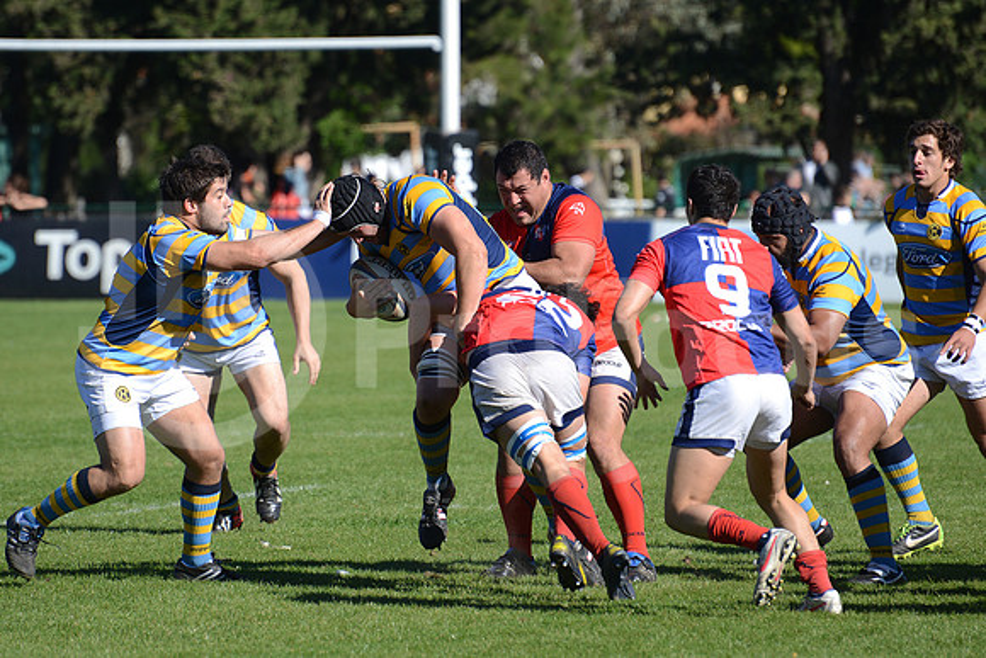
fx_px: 8218
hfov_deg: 6.9
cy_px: 329
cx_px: 493
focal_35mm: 300
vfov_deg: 4.6
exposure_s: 1/1000
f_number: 5.6
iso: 320
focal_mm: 300
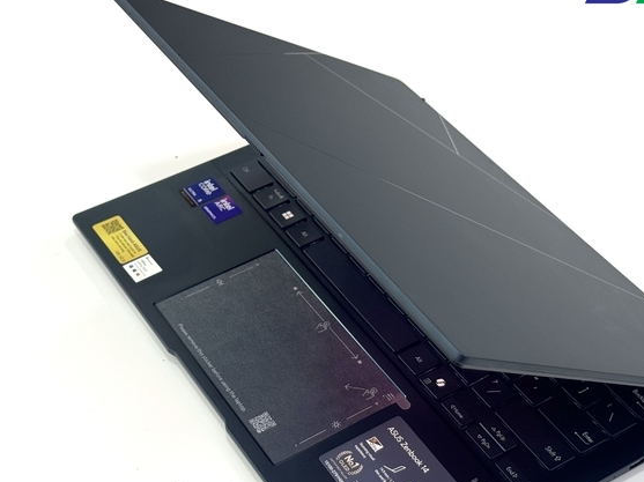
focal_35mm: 69
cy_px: 290
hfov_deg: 28.2
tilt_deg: -45.6
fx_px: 1283
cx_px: 364
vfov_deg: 21.3
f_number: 1.78
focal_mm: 6.76
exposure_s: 1/100
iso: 64
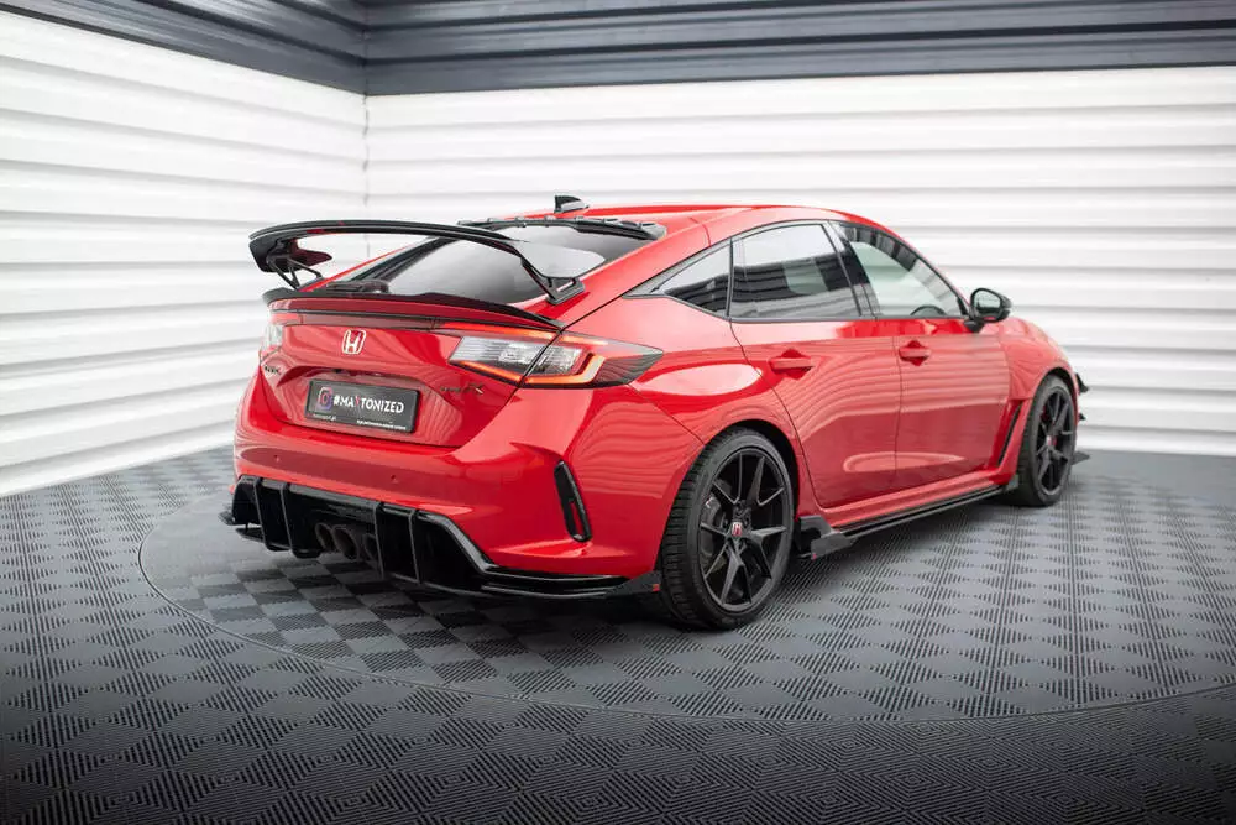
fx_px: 1290
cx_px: 574
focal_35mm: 38
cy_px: 387
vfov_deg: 35.4
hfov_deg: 51.2
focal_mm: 35
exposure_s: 1/125
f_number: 2.5
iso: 500
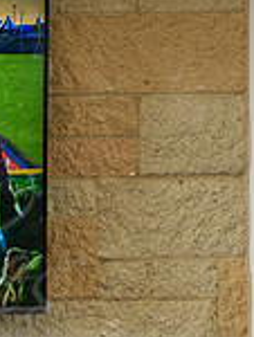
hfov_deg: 5.5
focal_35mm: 260
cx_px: -339
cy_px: 304
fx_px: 2537
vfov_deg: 7.6
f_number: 2.8
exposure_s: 1/60
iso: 400
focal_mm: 70
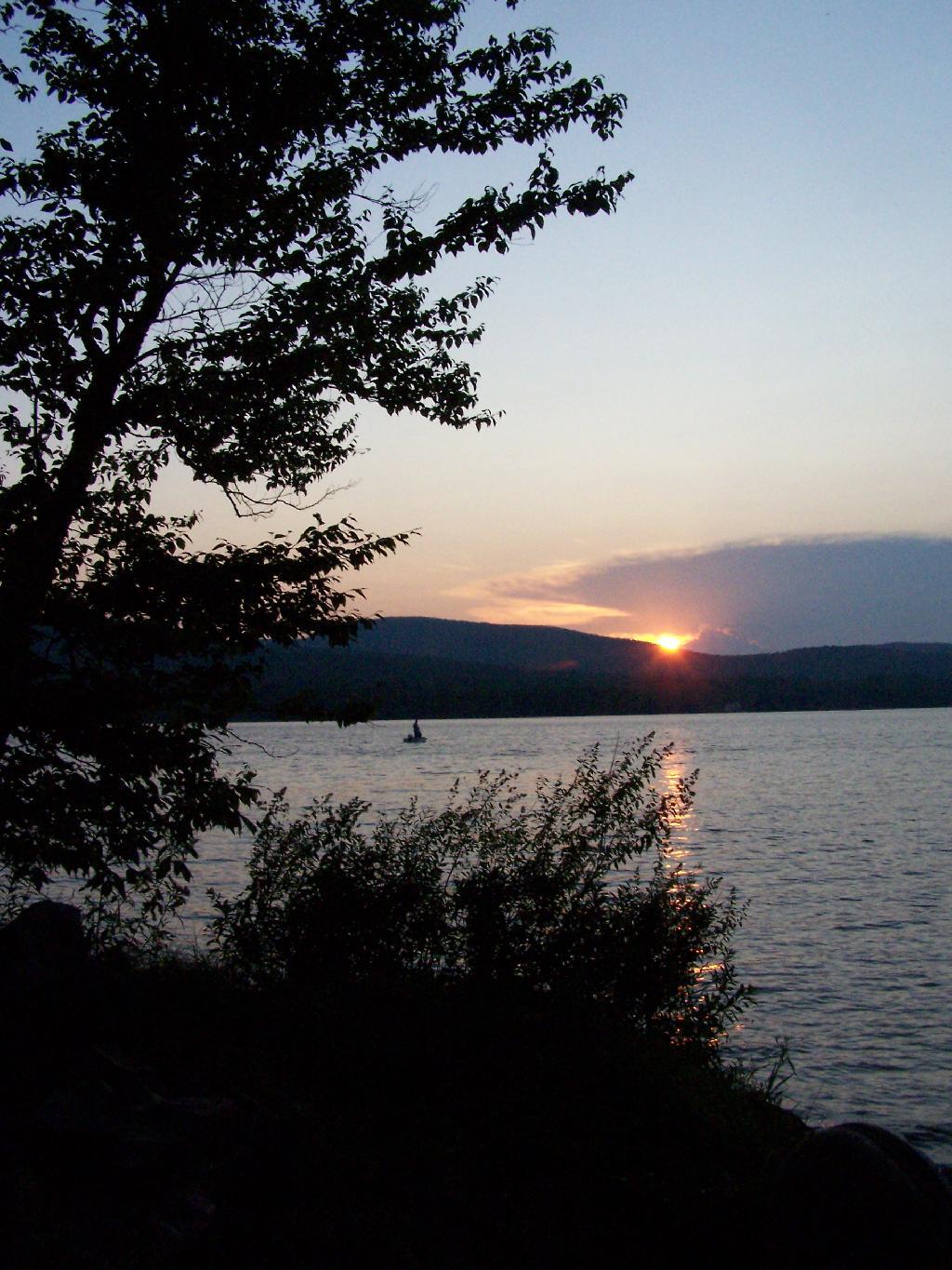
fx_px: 1393
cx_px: 476
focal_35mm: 38
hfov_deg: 37.7
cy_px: 635
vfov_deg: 49.0
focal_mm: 6.3
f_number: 5.6
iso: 400
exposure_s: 1/800
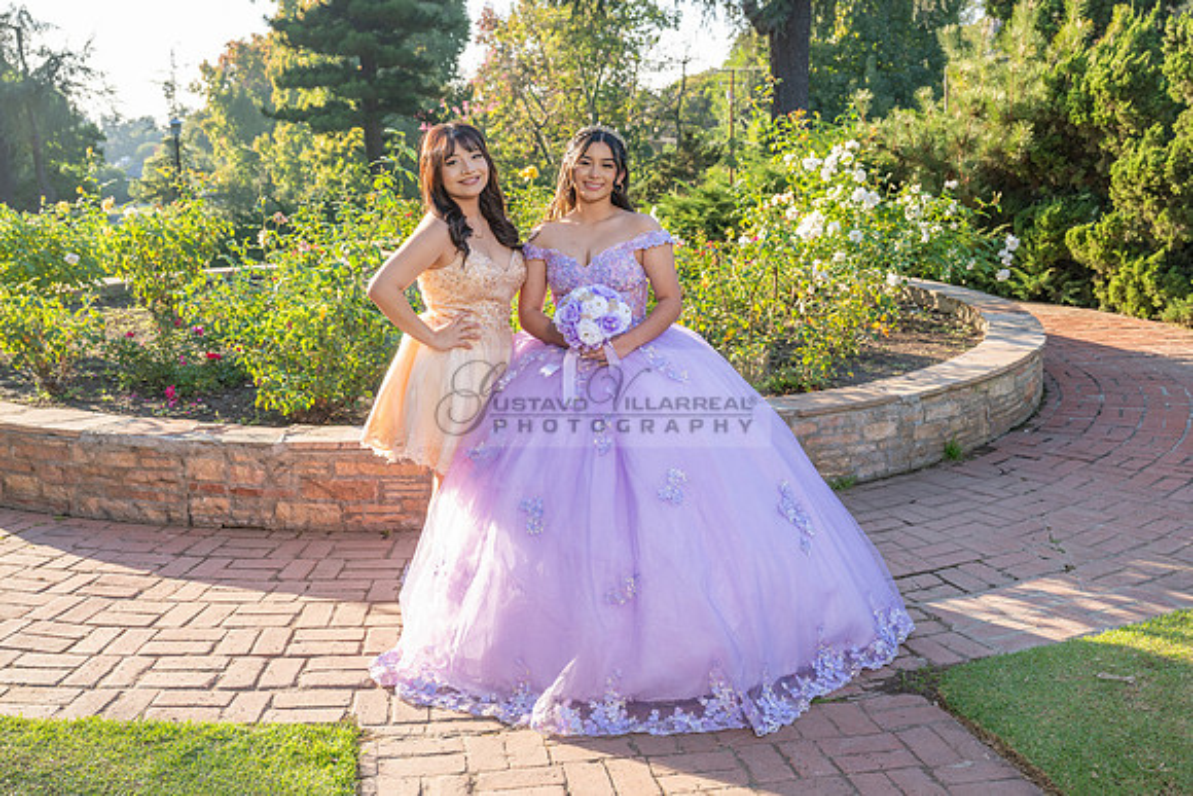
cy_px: 398
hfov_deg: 50.7
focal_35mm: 38
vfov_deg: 35.1
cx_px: 596
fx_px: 1260
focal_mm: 38
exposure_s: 1/200
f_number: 5.6
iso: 200
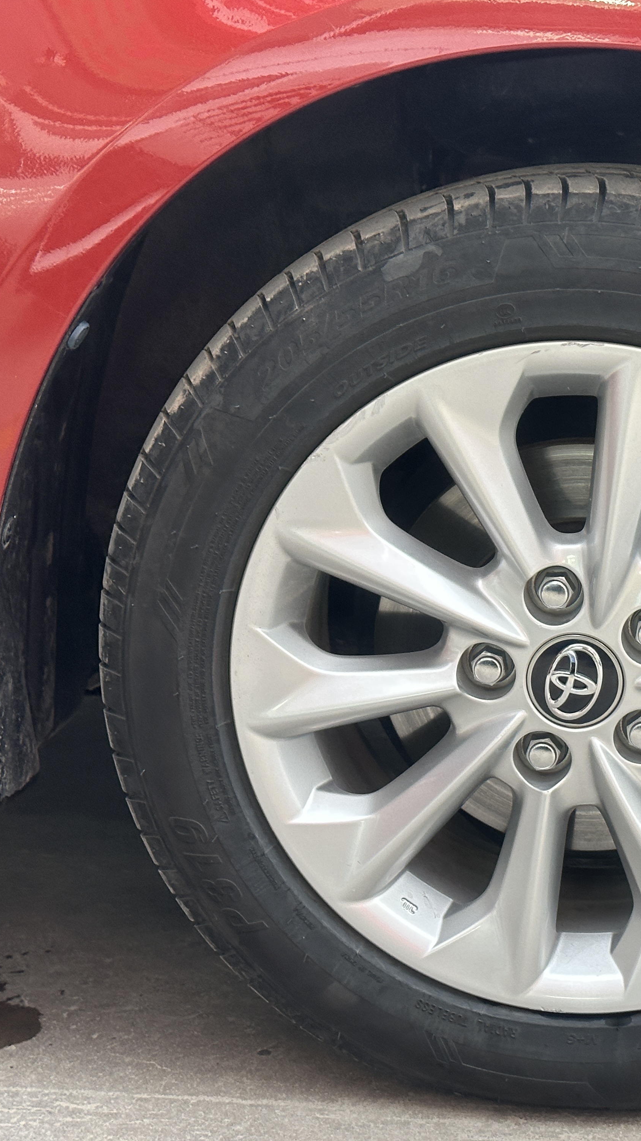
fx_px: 2115
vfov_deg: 30.2
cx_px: 540
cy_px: 569
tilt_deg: -14.3
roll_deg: -1.2
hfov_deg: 17.1
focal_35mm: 70
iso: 200
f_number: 1.78
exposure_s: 1/60
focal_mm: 6.86
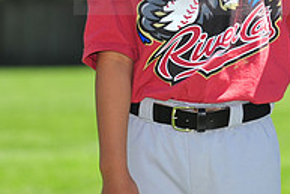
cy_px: -30
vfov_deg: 3.7
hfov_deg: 5.5
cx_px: 326
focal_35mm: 375
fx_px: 3023
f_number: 4.5
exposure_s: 1/640
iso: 200
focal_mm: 125
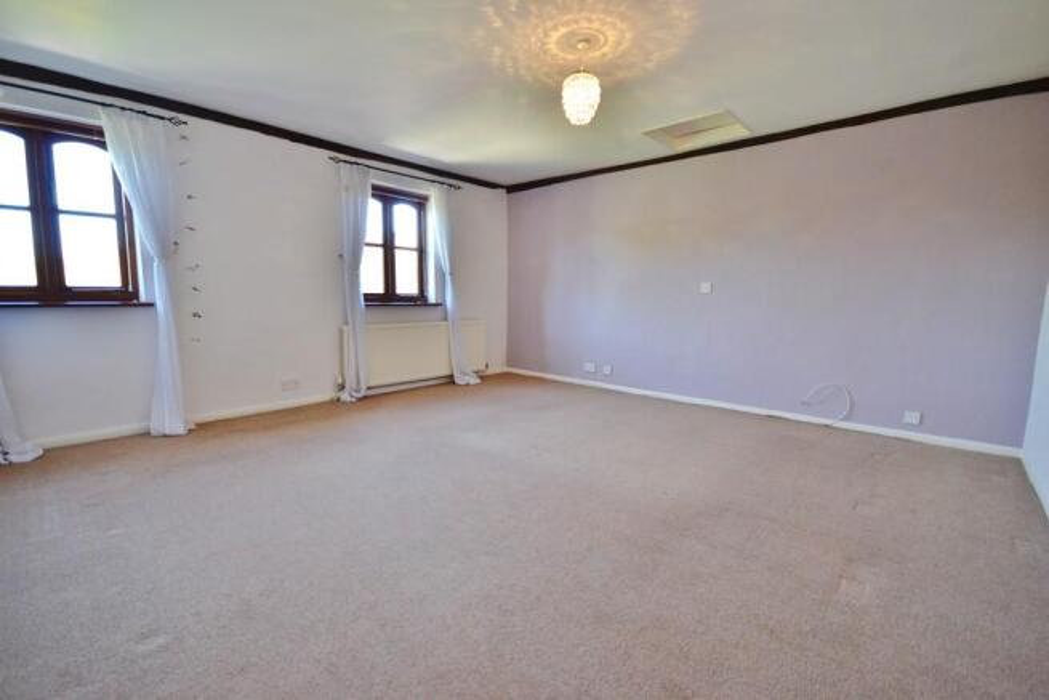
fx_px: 437
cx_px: 524
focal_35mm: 15
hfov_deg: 100.4
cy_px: 350
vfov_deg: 77.4
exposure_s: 1/60
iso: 640
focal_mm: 10
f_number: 4
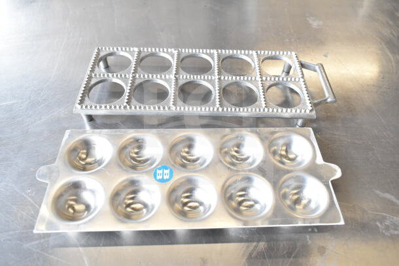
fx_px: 299
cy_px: 133
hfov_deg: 67.4
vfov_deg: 48.0
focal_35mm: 27
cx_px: 200
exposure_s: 1/160
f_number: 6.3
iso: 1600
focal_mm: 18
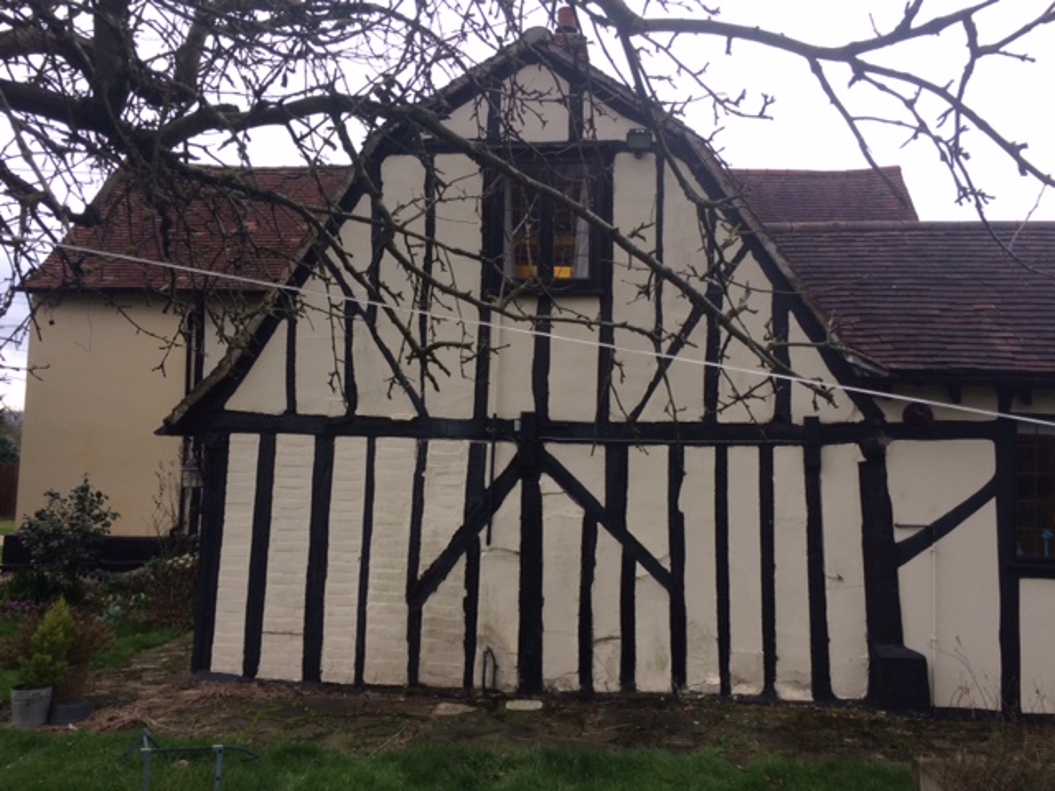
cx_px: 528
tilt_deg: +1.7
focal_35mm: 29
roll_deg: -2.7
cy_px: 396
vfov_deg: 48.2
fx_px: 884
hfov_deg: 61.7
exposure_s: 1/100
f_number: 2.2
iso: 40
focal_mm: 4.15
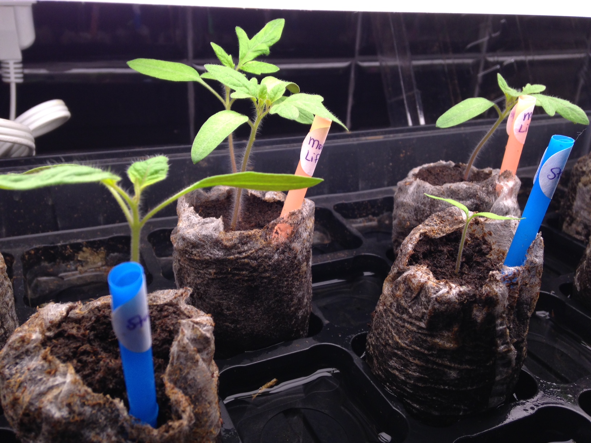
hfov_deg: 55.4
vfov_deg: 42.9
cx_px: 296
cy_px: 222
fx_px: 563
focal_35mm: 33
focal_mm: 4.12
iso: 64
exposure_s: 1/60
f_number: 2.4
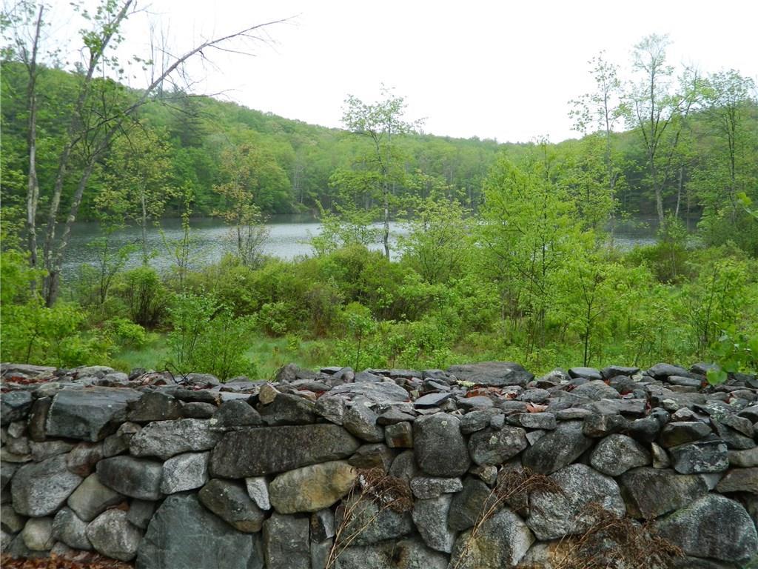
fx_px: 766
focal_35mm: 35
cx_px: 379
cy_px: 284
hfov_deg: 52.6
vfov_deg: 40.7
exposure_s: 1/250
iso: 200
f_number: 3.3
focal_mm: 6.2
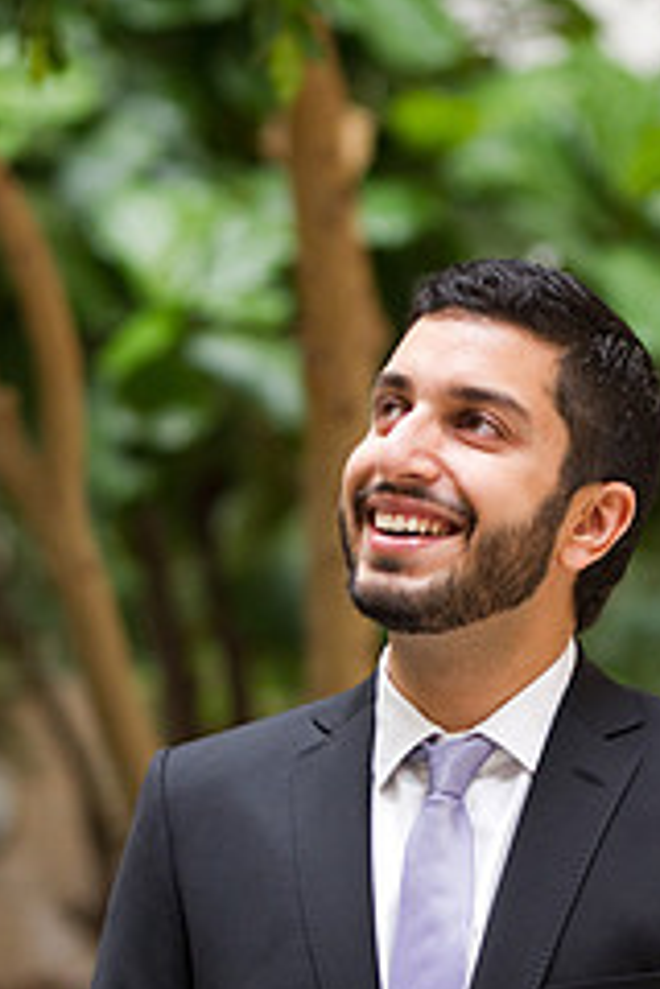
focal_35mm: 281
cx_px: 443
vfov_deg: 7.3
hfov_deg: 4.9
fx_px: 7727
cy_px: 688
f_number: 2.8
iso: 640
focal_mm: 100
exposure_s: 1/160
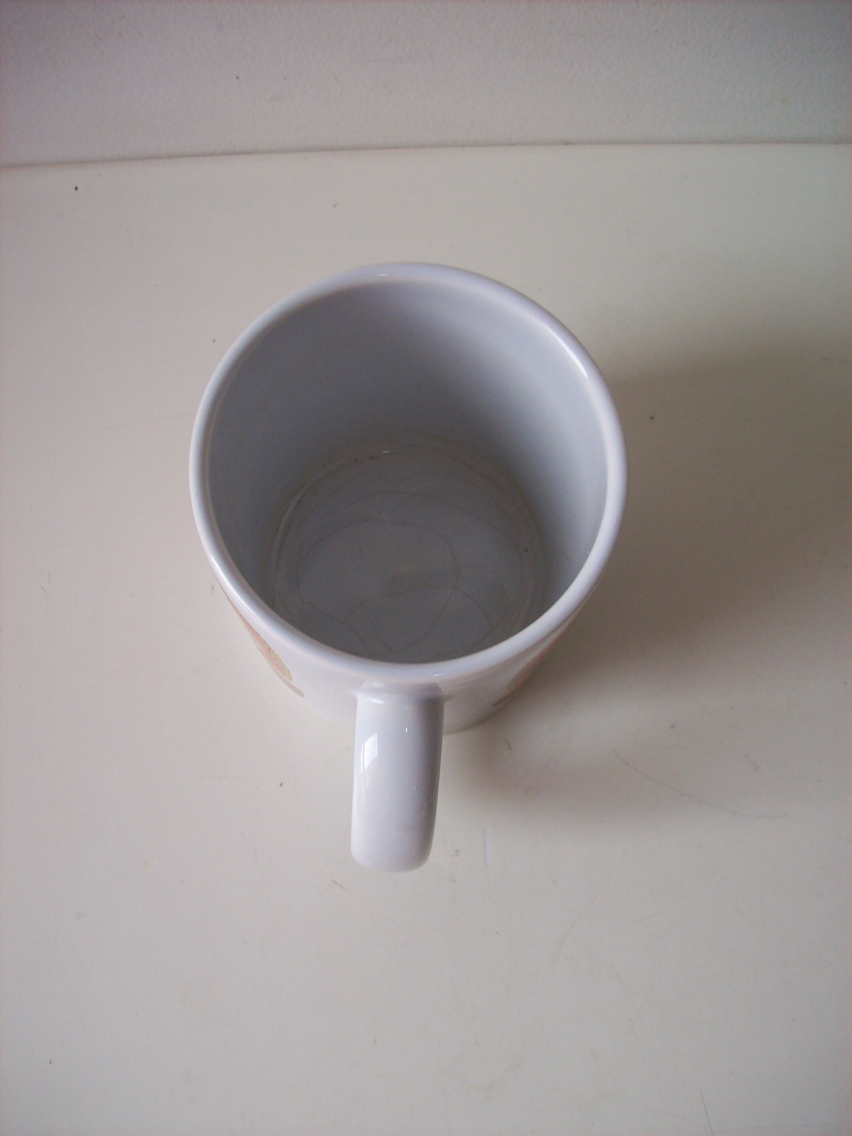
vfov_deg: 51.4
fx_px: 1182
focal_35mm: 36
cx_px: 426
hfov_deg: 39.6
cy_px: 568
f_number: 2.7
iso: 80
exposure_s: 1/64
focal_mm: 6
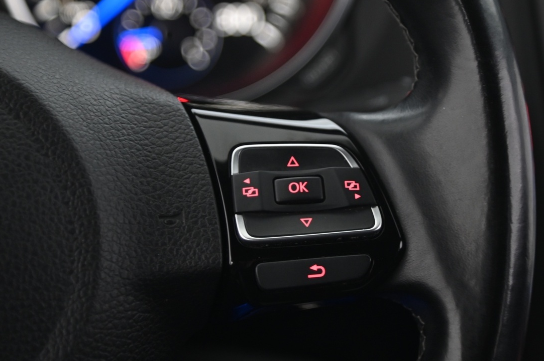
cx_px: 269
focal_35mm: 180
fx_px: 2717
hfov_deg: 11.4
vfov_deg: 7.6
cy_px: 178
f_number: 4
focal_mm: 120
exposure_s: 1/15
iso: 2000
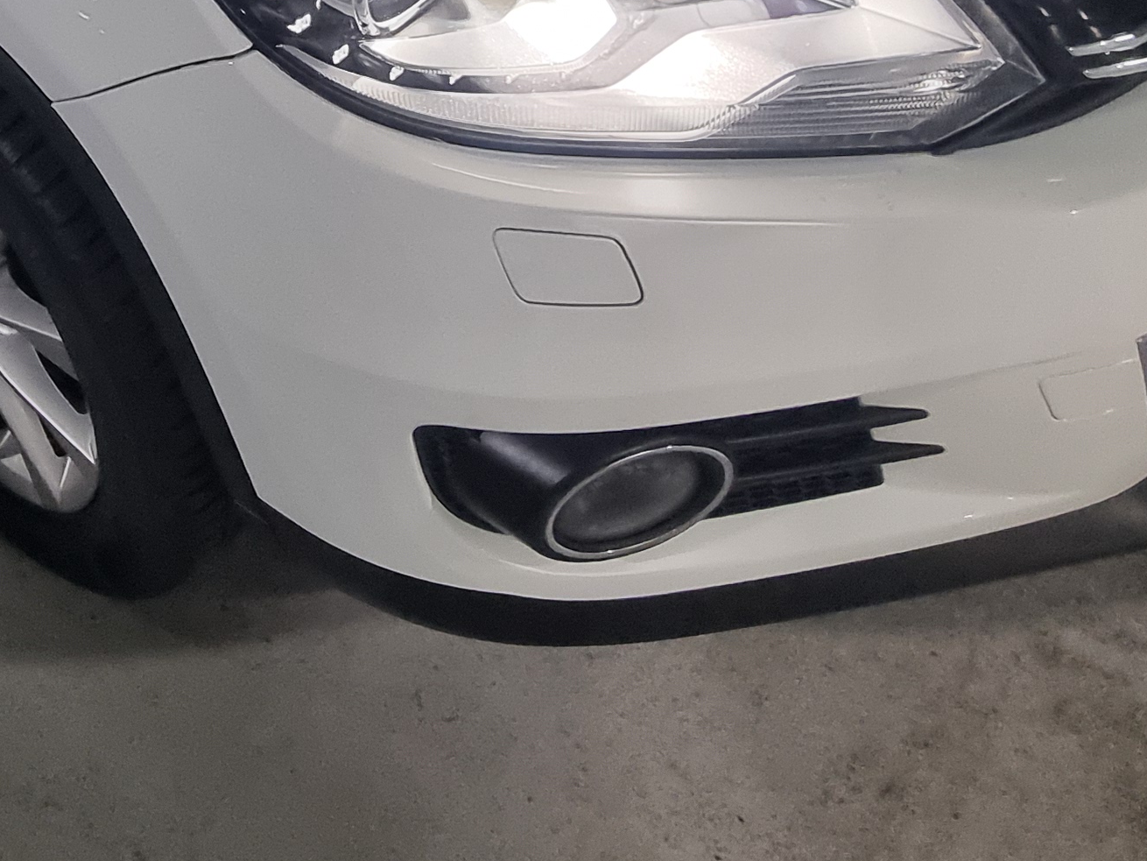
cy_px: -213
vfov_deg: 29.9
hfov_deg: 43.2
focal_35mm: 40
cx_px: 136
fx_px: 1326
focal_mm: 2.2
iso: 320
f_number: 2.2
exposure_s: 1/60
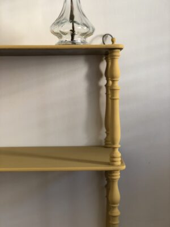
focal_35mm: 52
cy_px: 114
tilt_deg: -5.3
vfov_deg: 36.8
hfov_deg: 28.0
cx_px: 85
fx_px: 340
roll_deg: +0.5
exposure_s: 1/40
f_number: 2.4
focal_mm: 6
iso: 125
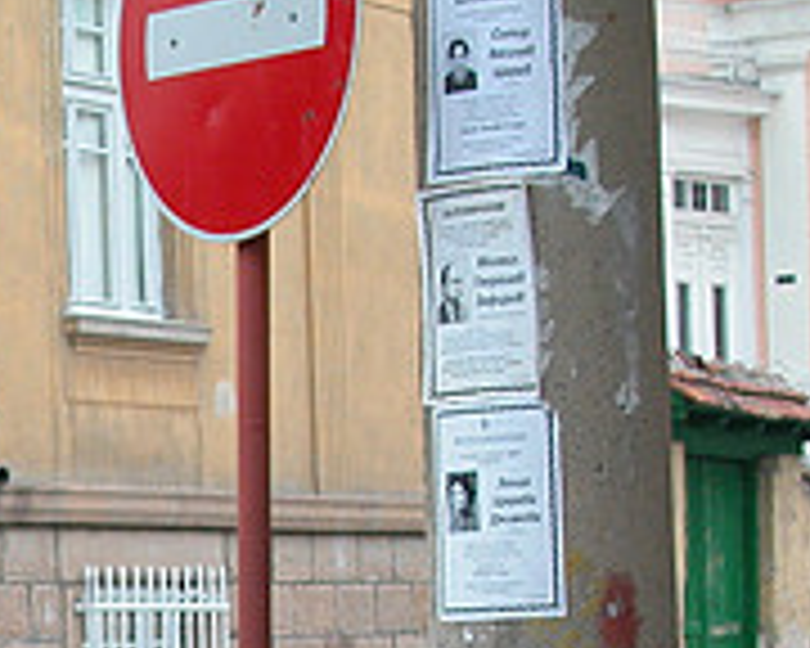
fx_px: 4075
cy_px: 785
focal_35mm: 170
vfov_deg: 9.0
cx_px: -166
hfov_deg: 11.1
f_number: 3.6
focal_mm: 13.6
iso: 100
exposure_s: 1/37.4
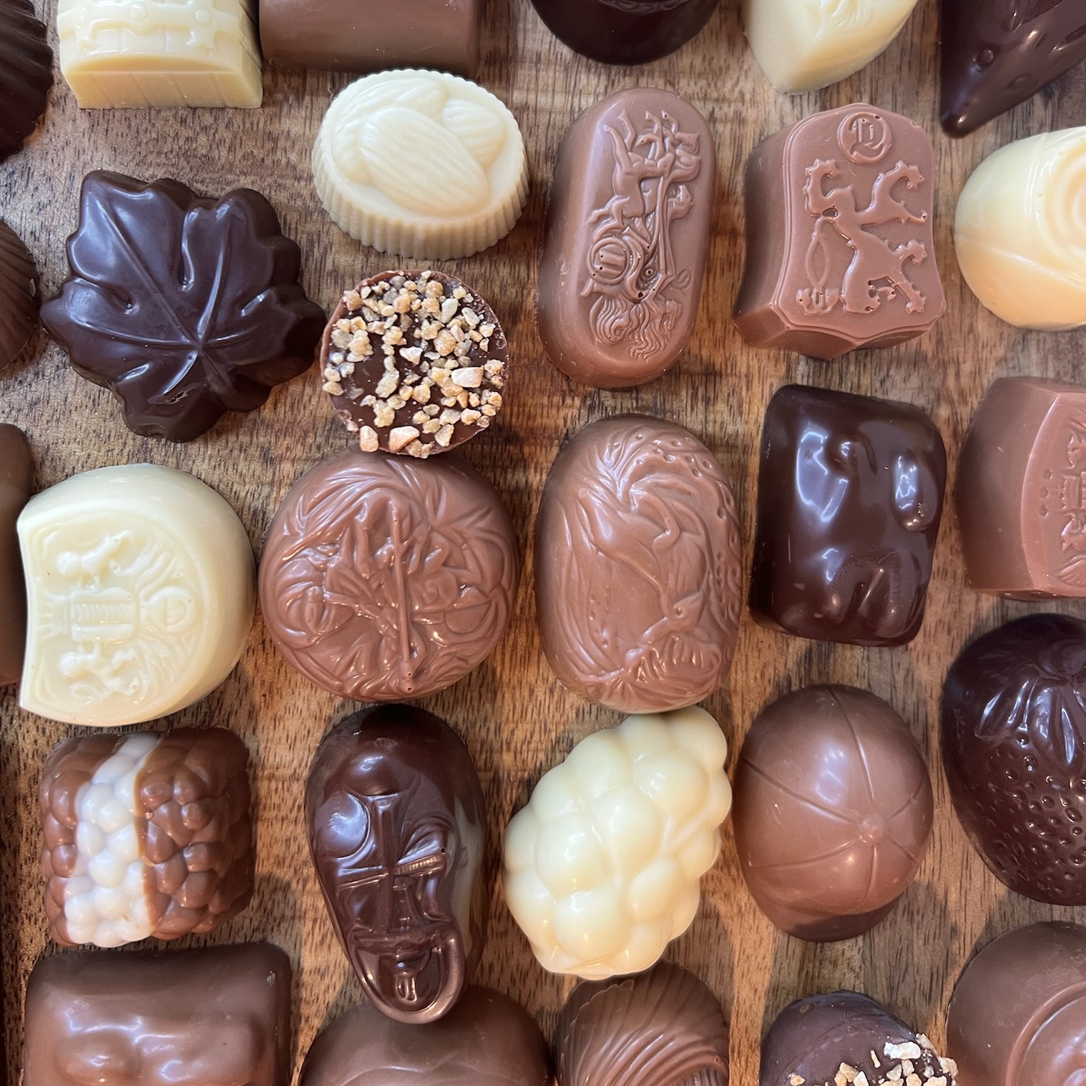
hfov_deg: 52.5
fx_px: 1100
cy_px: 418
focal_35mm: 31
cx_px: 540
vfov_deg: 52.1
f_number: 1.5
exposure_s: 1/50
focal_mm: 5.7
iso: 125
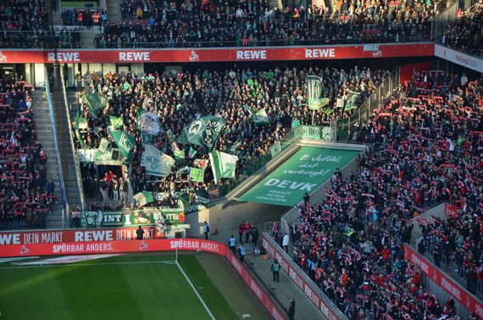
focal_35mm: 158
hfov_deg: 13.1
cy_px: 160
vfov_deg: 8.7
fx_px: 2108
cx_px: 242
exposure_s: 1/250
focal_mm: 105
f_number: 5.6
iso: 400
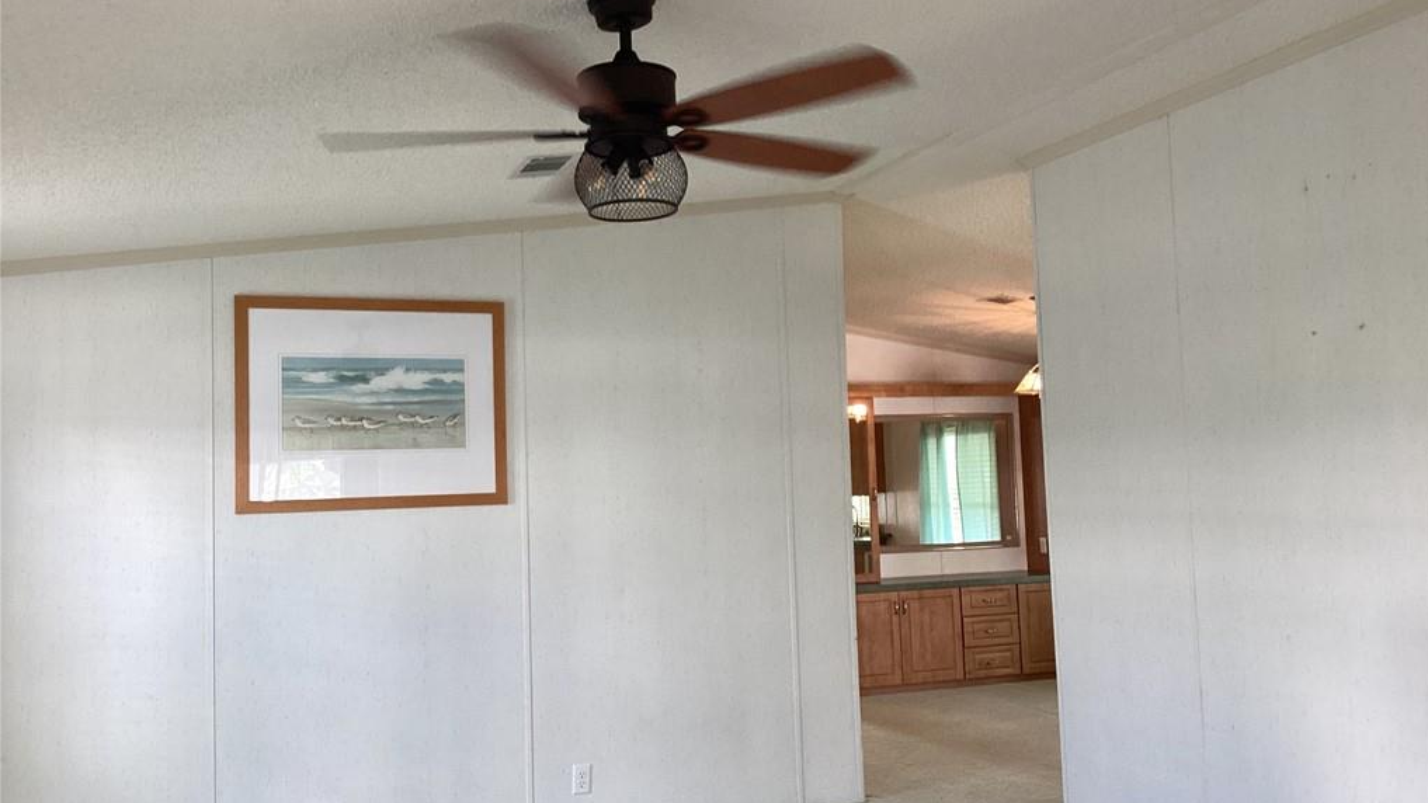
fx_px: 1287
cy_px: 382
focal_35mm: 34
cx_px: 718
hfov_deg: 58.0
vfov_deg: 34.6
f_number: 2.4
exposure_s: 1/60
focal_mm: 3.3
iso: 80
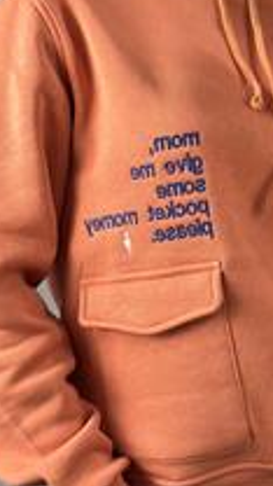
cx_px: 268
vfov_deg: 20.2
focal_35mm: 104
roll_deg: +0.7
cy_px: 53
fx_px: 1338
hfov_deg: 11.5
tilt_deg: -25.0
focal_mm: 6.86
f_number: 1.78
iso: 125
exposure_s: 1/100
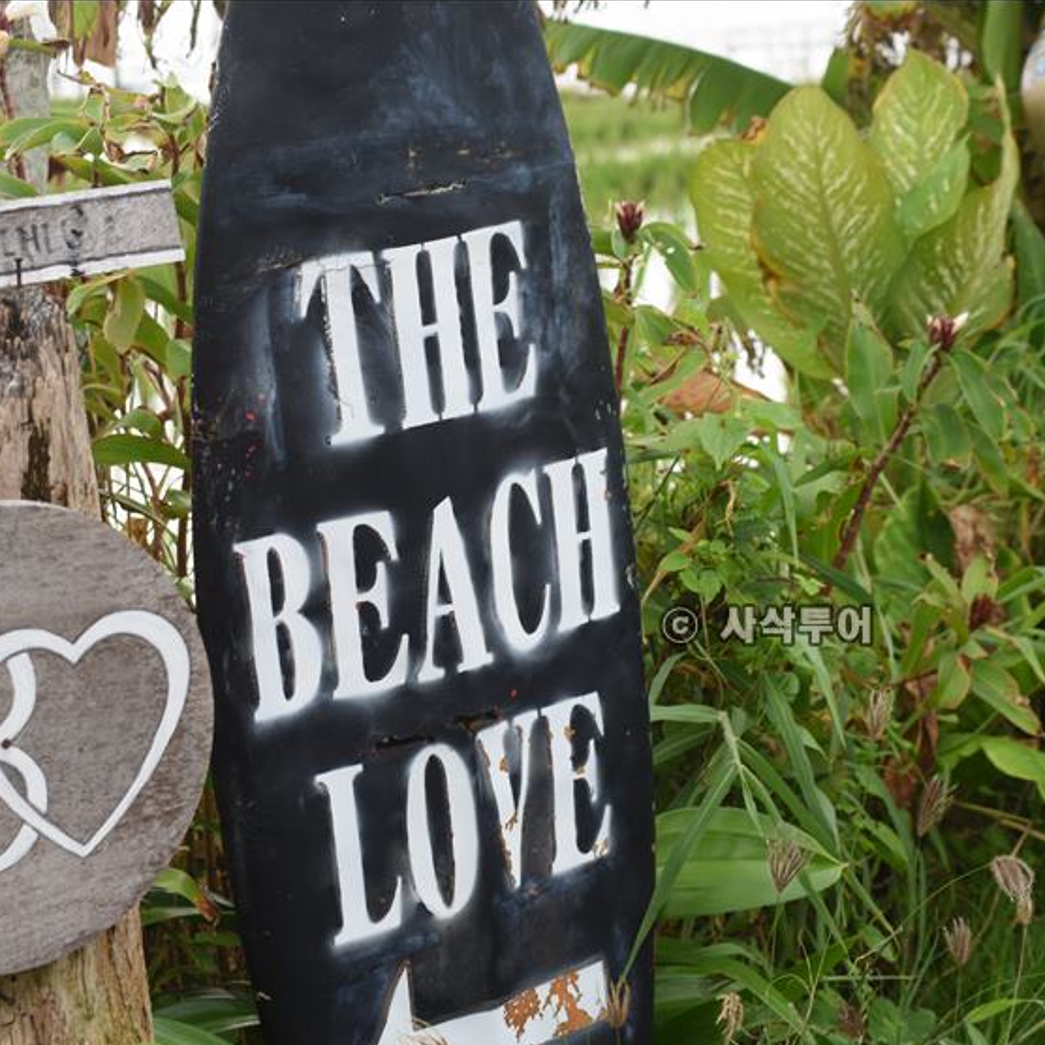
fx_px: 3074
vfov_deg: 19.3
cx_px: 464
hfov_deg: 19.3
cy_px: 525
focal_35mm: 90
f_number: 6.3
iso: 200
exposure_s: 1/160
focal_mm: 70
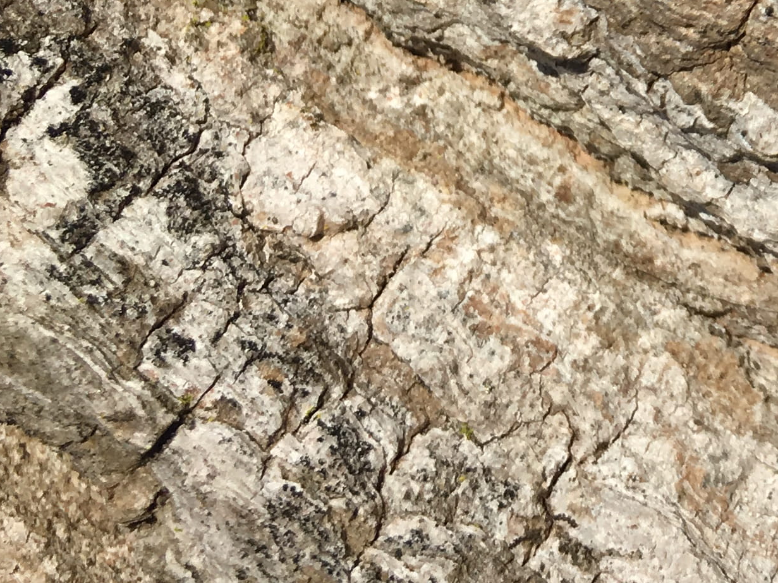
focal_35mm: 95
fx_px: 2135
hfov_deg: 18.7
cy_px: -352
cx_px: 1104
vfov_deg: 14.3
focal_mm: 4.15
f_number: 2.2
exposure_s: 1/894
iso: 25
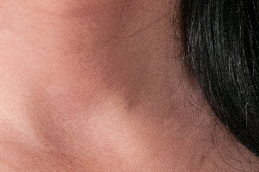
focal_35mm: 772
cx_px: 354
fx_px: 5547
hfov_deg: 2.7
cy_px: -231
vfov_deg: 1.8
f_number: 13
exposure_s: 1/125
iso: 400
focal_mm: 85
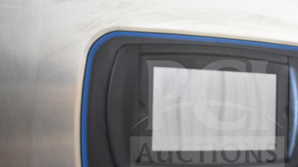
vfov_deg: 23.4
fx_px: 401
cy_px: 115
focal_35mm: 51
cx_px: 207
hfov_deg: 40.1
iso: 6400
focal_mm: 23
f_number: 3.8
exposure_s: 1/60
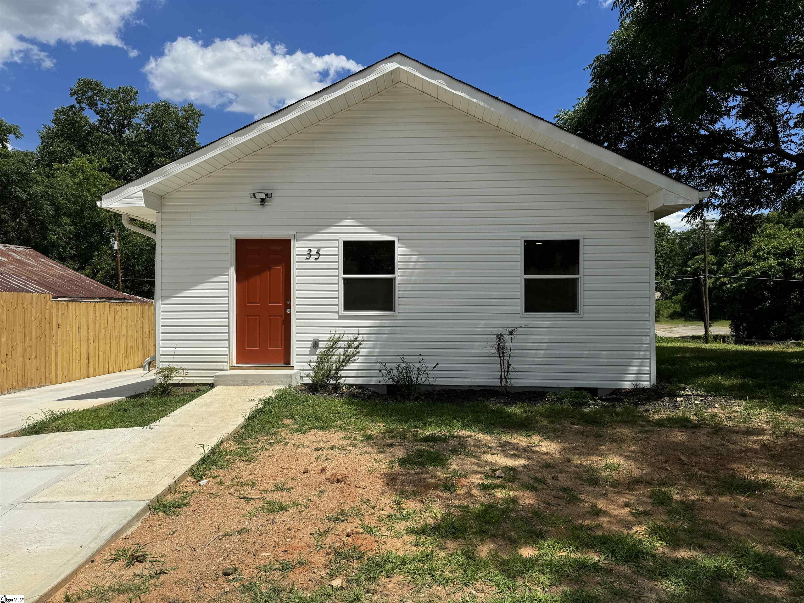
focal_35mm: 24
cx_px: 402
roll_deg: -0.7
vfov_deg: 56.8
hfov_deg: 71.6
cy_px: 302
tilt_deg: +0.1
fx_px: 557
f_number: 1.78
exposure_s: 1/7092
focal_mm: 6.76
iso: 80
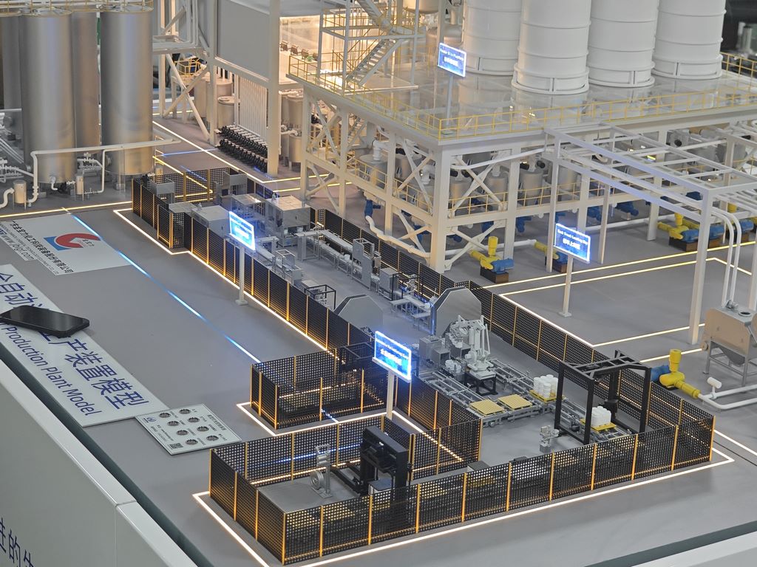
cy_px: 284
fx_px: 1640
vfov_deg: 19.6
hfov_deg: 26.0
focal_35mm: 75
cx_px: 378
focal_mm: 9.87
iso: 320
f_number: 1.8
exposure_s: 1/100
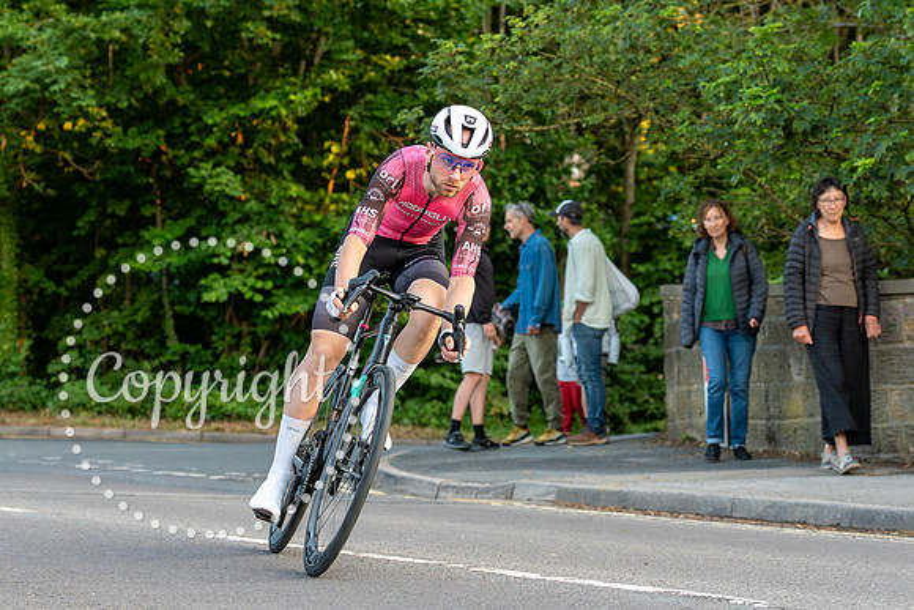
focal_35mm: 104
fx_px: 2653
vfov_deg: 13.1
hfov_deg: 19.5
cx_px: 411
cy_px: 214
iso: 1000
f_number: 3.5
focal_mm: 70
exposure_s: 1/800
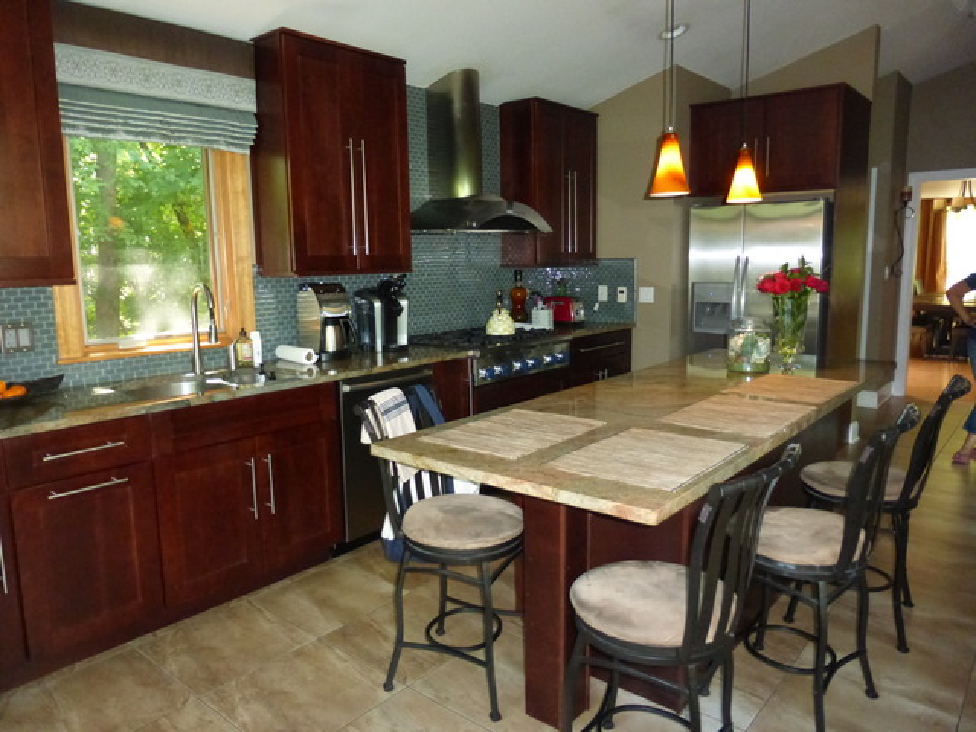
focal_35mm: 24
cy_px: 366
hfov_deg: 71.6
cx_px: 488
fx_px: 677
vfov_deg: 56.8
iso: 800
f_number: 3.3
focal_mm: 4.3
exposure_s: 1/60
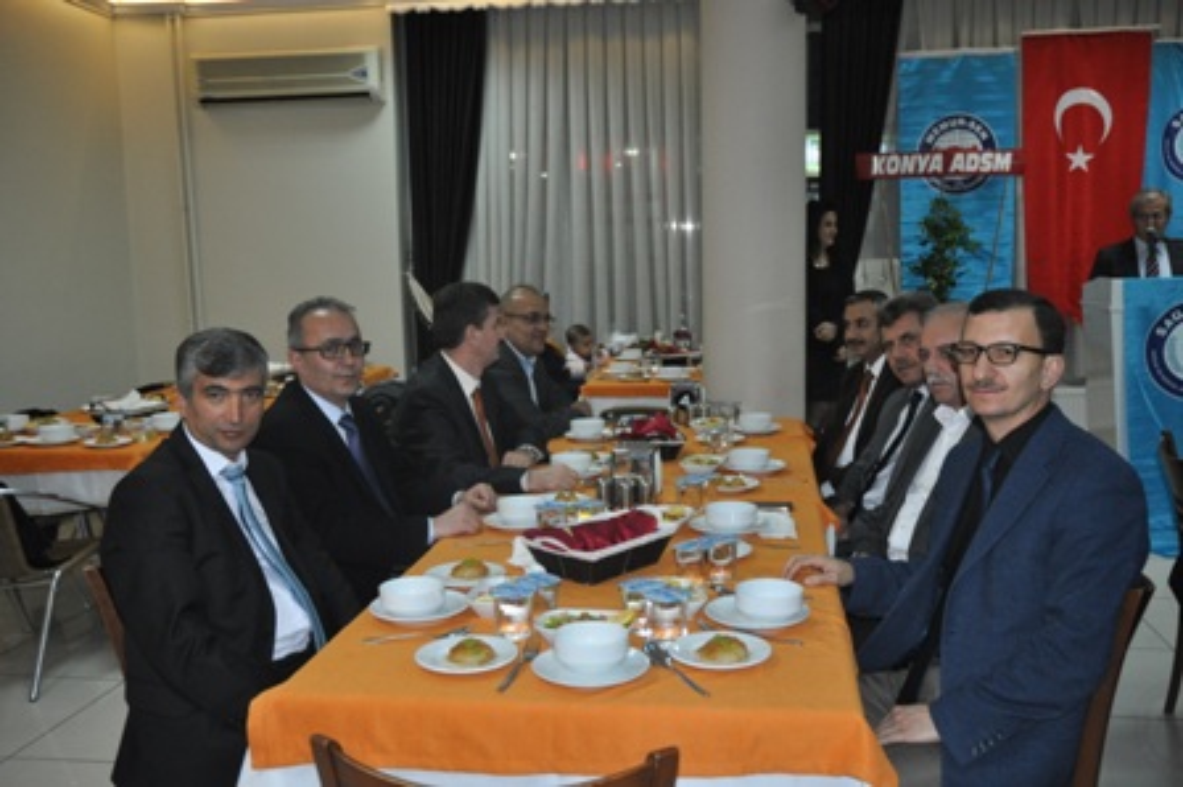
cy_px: 394
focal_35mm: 36
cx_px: 592
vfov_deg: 36.8
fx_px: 1182
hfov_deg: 53.2
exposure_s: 1/60
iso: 800
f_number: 3.8
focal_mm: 24
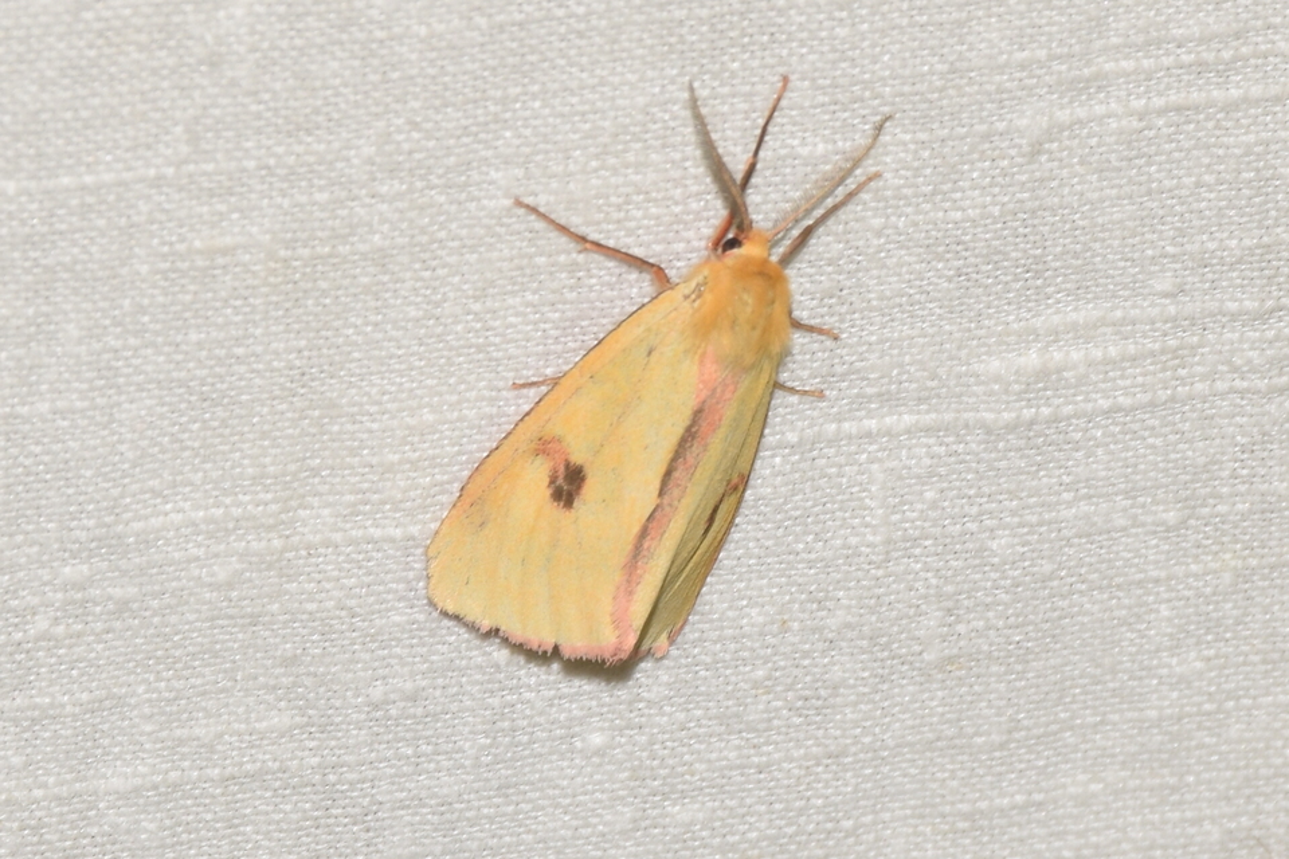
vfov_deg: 6.5
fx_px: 7519
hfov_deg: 9.8
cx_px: 644
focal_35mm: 210
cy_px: 430
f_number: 11
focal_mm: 140
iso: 100
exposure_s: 1/160
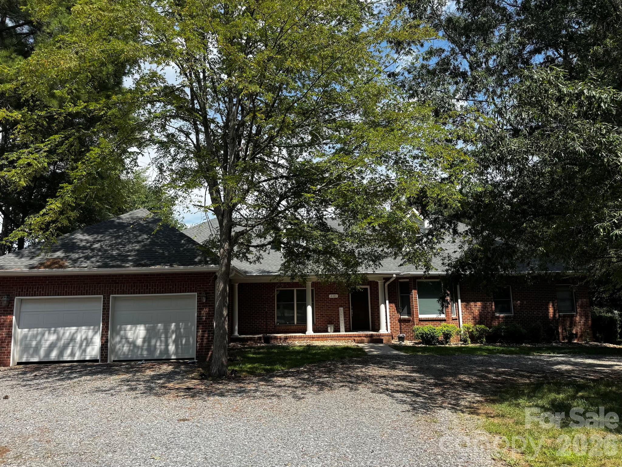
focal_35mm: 24
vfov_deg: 56.8
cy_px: 234
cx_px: 311
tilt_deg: +8.7
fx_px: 431
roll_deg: +1.4
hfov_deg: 71.6
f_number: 1.78
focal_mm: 6.76
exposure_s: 1/2331
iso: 80
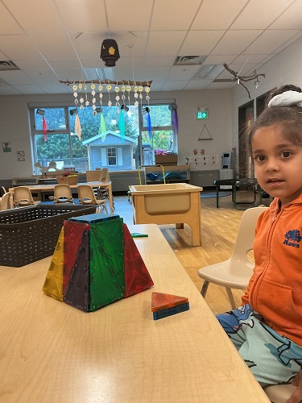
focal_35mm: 29
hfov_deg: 48.2
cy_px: 202
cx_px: 151
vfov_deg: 61.7
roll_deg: +1.9
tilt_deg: -6.3
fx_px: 337
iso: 100
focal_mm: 3
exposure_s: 1/50
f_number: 1.8
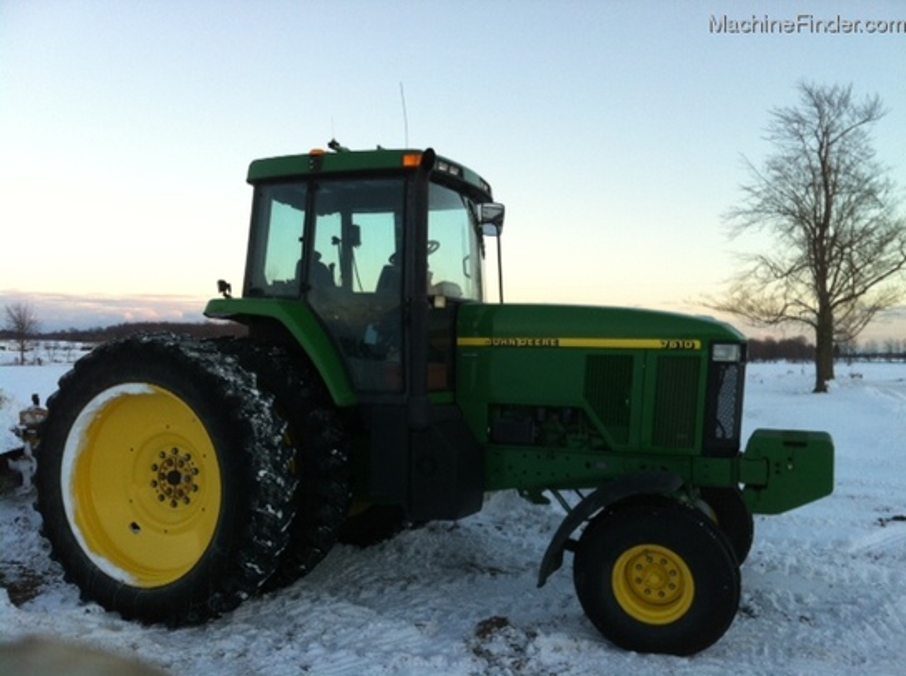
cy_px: 338
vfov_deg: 40.6
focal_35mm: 35
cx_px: 453
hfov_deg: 52.7
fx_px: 914
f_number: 2.8
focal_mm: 3.85
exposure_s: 1/140
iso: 80
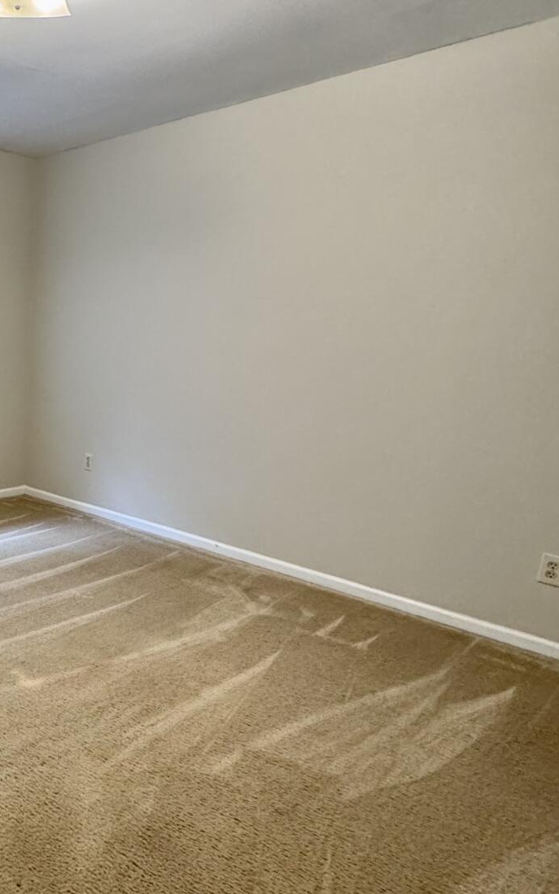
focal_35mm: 27
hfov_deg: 39.2
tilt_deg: -10.9
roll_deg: -1.6
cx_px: -30
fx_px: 658
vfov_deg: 68.4
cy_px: 460
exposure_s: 1/60
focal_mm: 2.22
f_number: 2.2
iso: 400
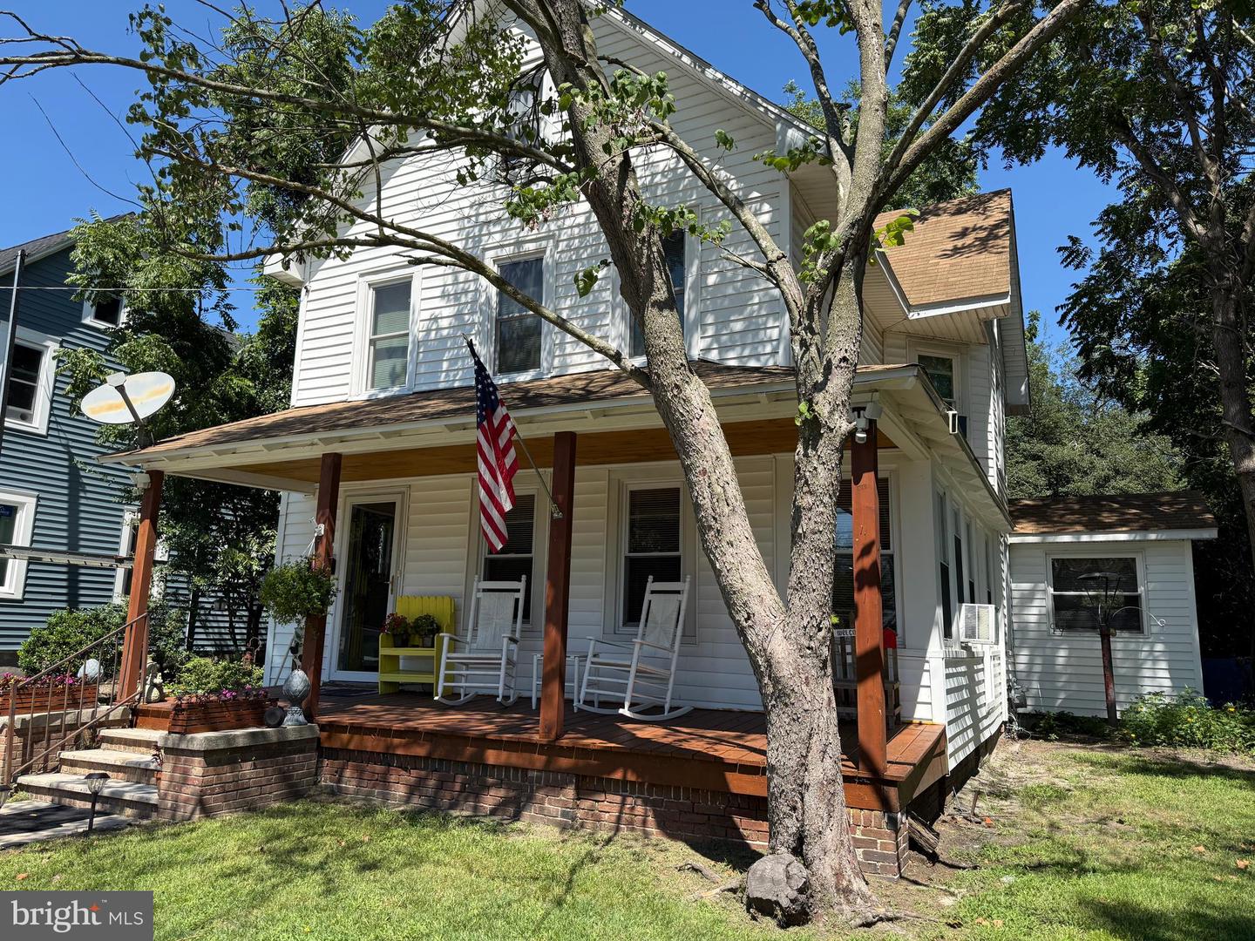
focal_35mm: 24
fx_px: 870
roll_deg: -1.8
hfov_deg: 71.6
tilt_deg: +10.7
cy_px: 470
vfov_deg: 56.8
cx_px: 628
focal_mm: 6.76
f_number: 1.78
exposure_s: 1/3425
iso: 100
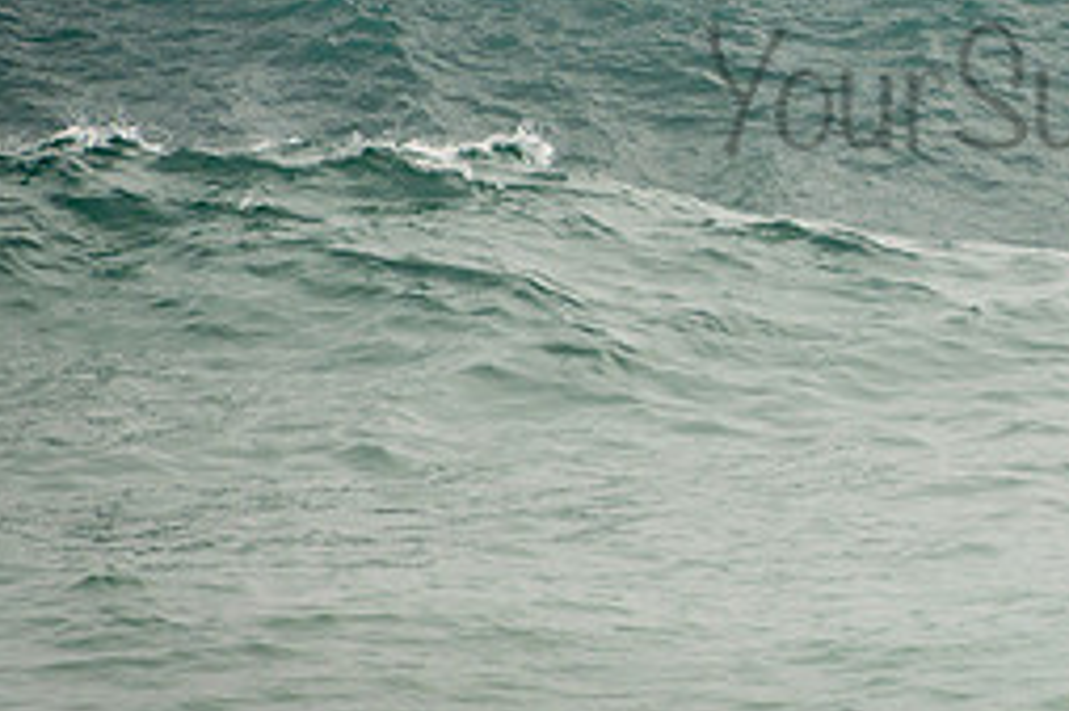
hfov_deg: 1.5
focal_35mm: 1371
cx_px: 1141
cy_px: 53
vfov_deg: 1.0
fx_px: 40683
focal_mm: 400
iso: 250
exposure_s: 1/1250
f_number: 5.6
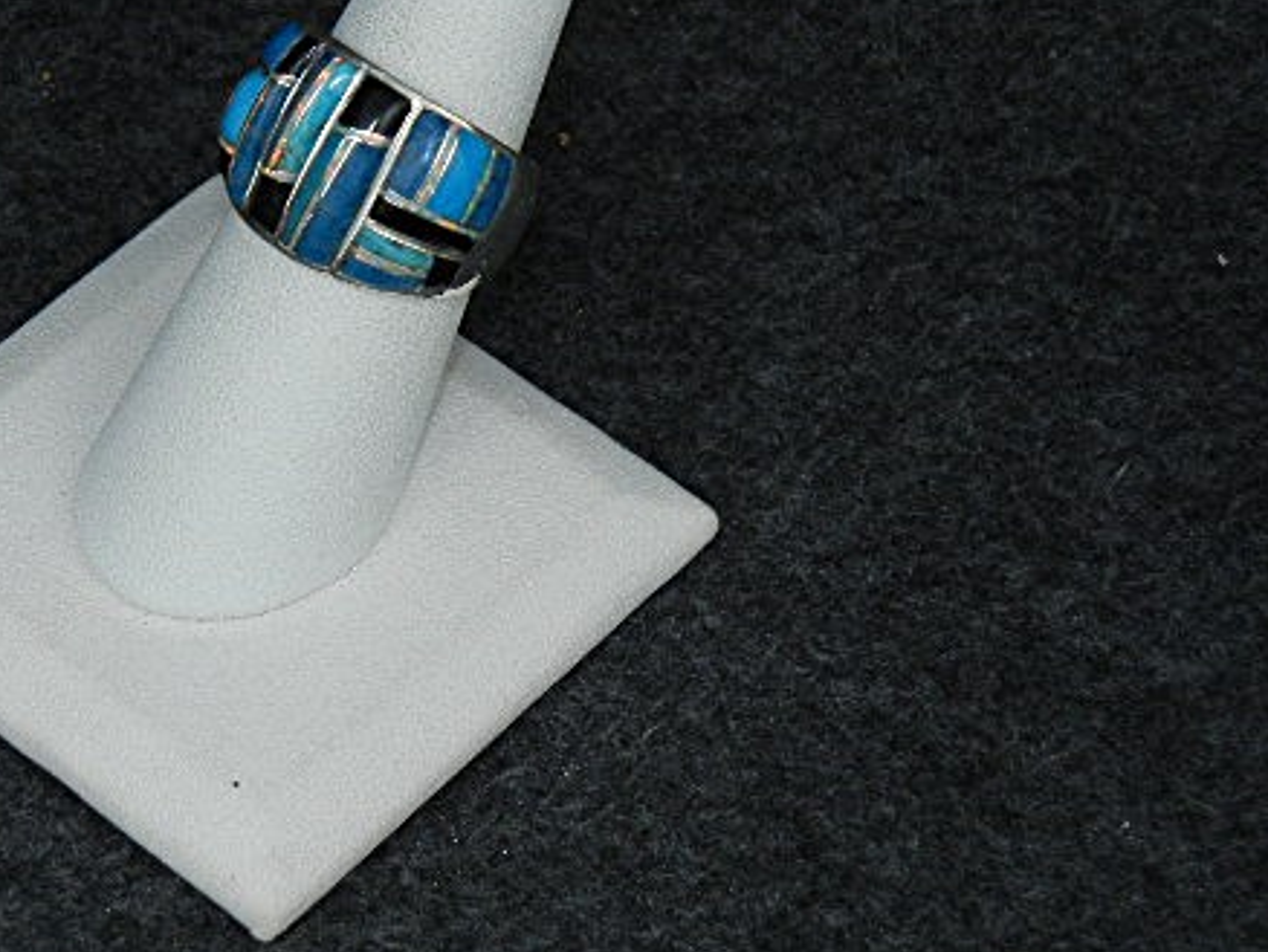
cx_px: 402
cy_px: 289
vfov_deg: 11.4
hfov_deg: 15.1
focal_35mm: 130
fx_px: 4765
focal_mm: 16
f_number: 4.4
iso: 356
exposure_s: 1/30
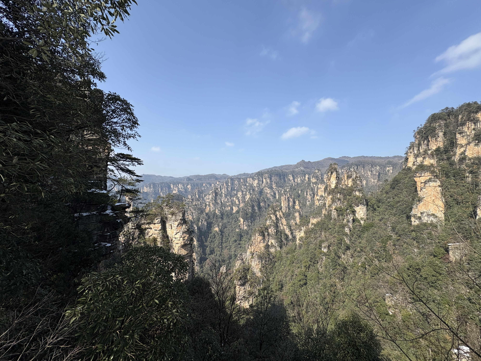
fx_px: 195
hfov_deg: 102.1
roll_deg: -0.9
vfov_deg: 85.7
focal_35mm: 14
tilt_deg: +4.7
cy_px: 180
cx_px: 240
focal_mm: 2.22
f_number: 2.2
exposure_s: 1/1637
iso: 50
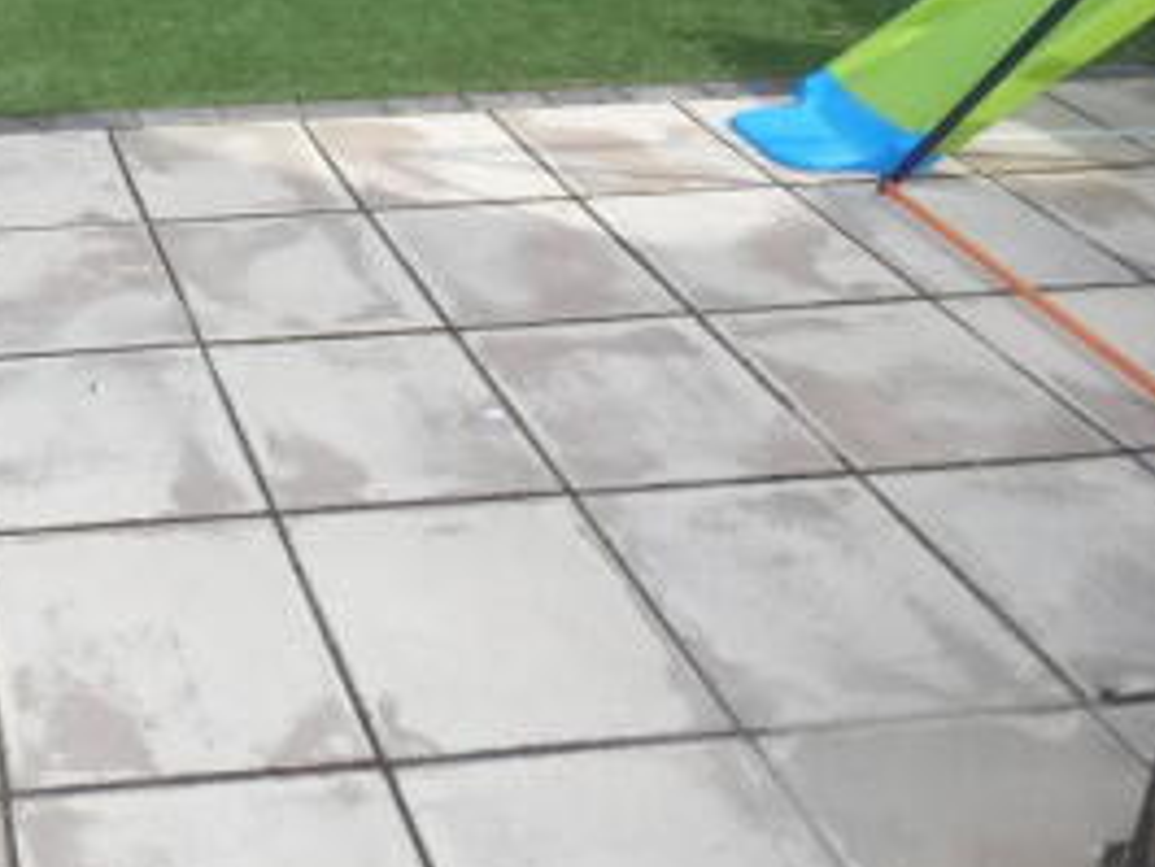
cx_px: -15
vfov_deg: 30.9
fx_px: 1469
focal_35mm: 44
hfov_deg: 38.0
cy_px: 33
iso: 80
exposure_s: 1/640
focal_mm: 3.6
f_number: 2.8
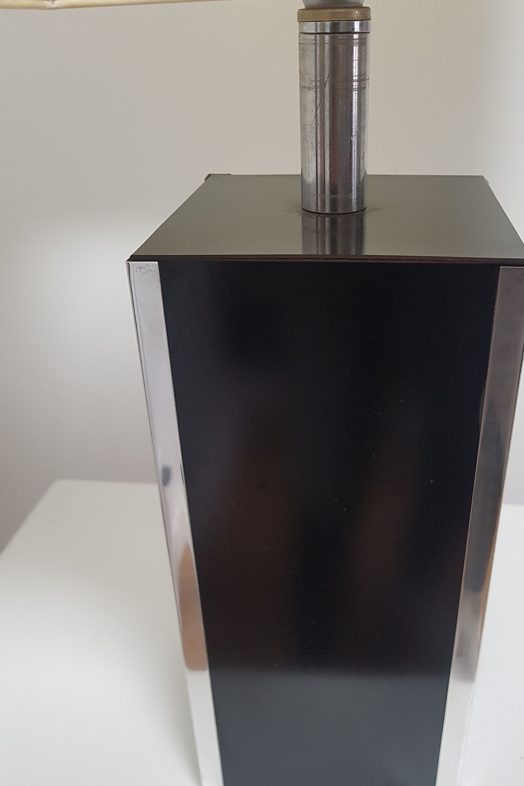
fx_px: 677
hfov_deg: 42.2
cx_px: 301
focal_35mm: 31
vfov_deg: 60.2
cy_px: 419
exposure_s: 1/50
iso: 160
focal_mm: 4.2
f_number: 1.7
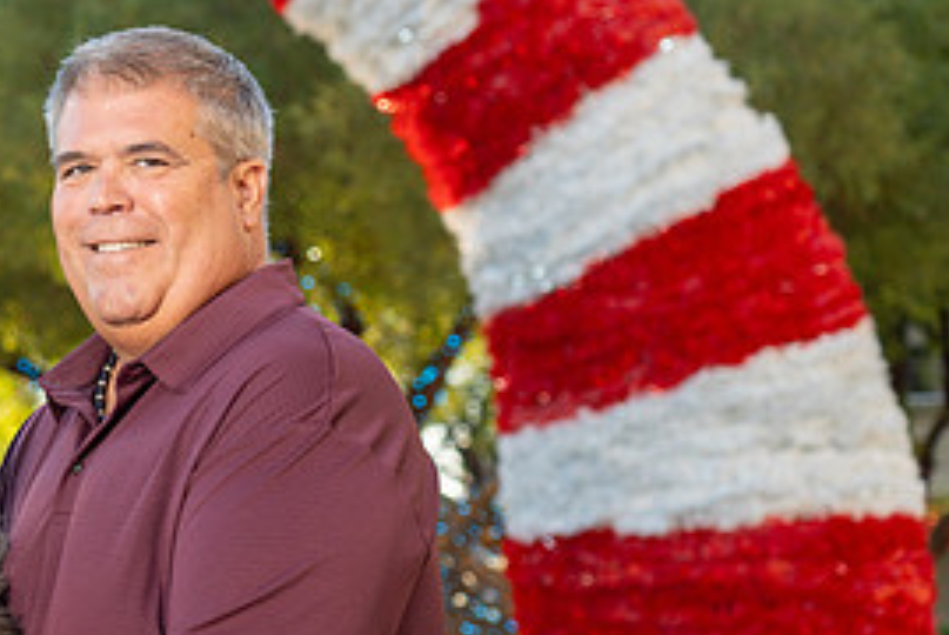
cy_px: 397
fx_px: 3351
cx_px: 11
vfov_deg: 10.8
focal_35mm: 127
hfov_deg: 15.8
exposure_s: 1/200
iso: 160
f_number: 4
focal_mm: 59
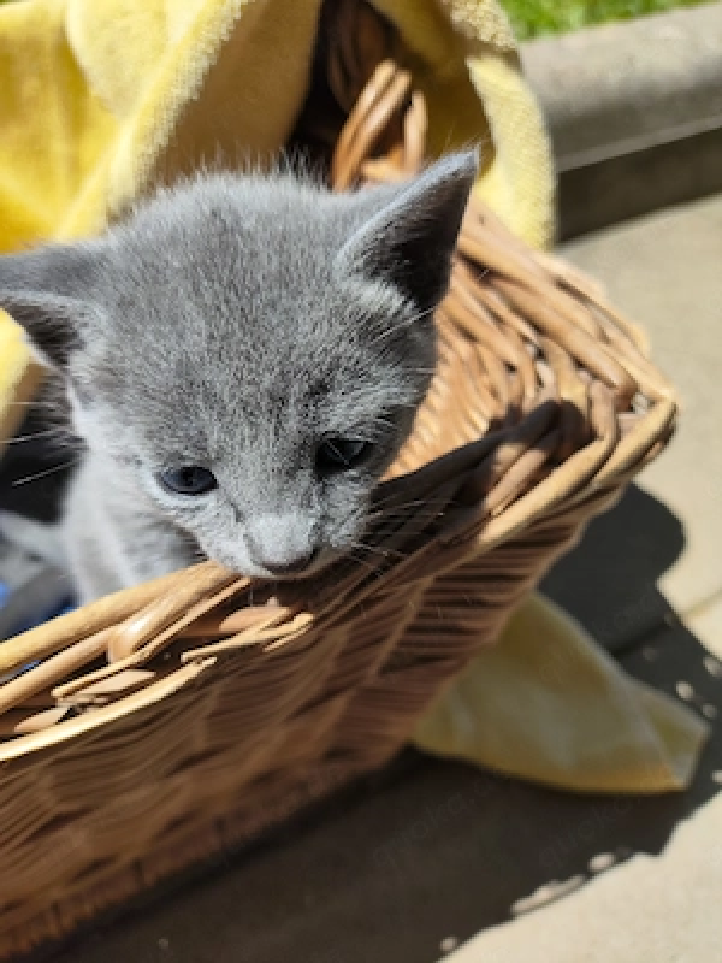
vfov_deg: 71.6
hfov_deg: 56.8
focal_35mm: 24
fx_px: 667
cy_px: 482
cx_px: 361
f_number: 1.8
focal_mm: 4.68
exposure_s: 1/1854
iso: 50
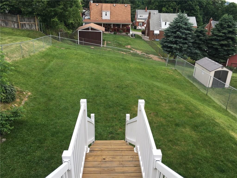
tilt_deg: -24.0
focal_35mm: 29
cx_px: 118
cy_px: 89
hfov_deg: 61.7
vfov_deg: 48.2
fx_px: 199
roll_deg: -1.2
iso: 25
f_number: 2.2
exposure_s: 1/235
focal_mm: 4.15
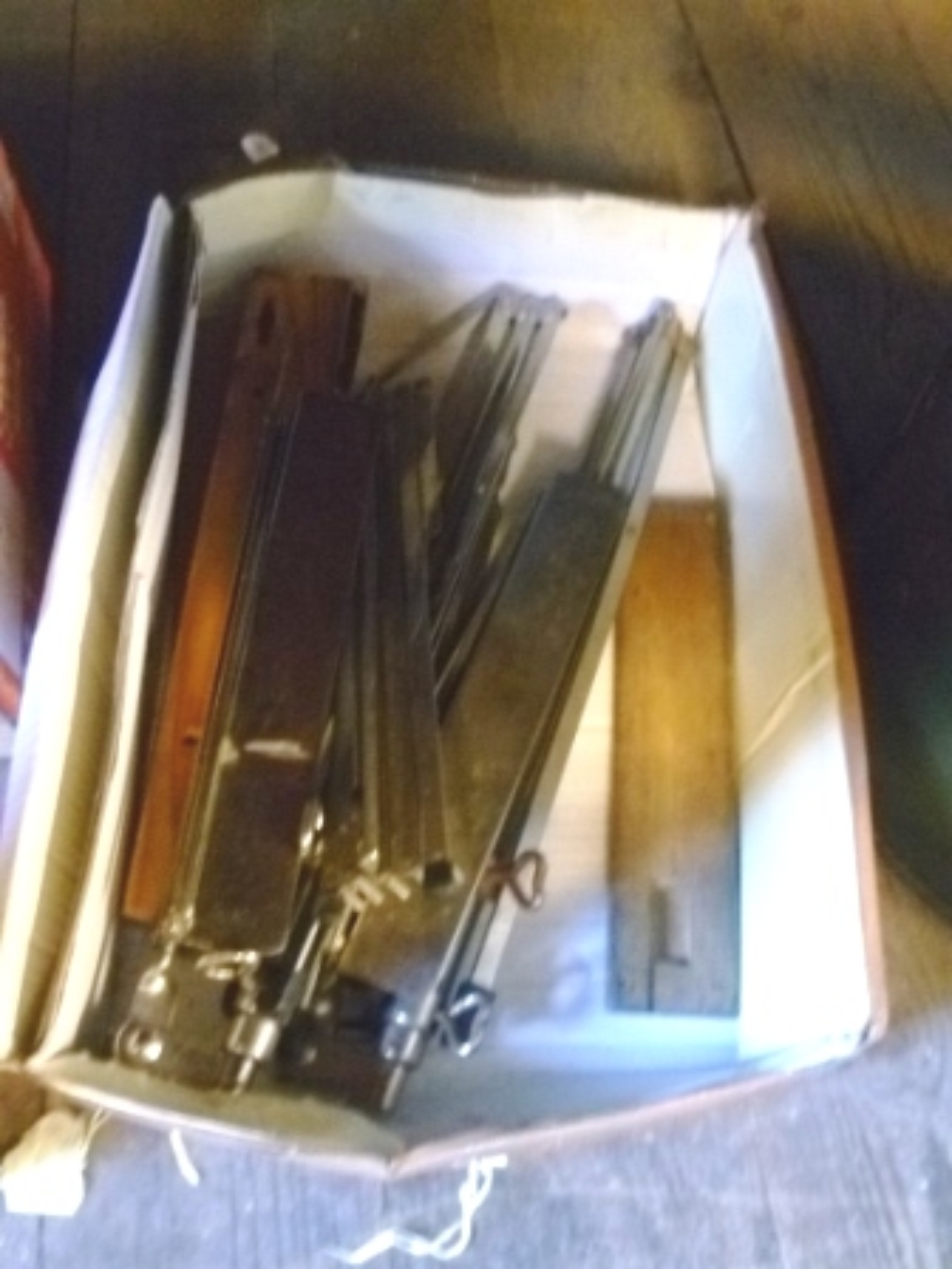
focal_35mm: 30
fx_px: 1100
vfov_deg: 60.0
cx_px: 476
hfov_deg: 46.8
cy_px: 634
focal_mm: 5.4
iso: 800
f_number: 2.9
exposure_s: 1/8
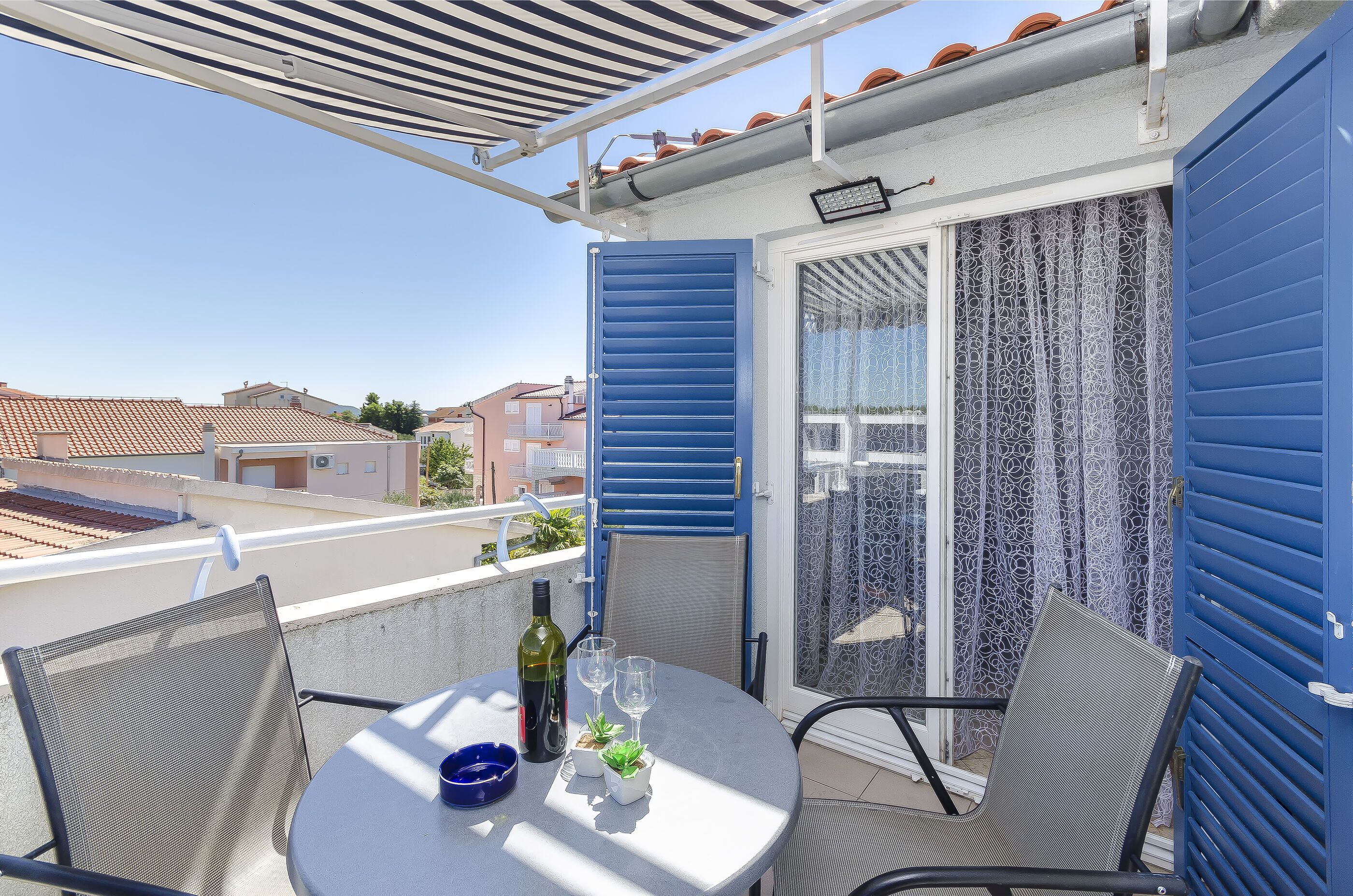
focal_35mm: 15
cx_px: 676
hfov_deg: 100.5
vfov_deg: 77.1
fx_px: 563
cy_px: 448
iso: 100
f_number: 8
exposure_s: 1/200
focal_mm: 10
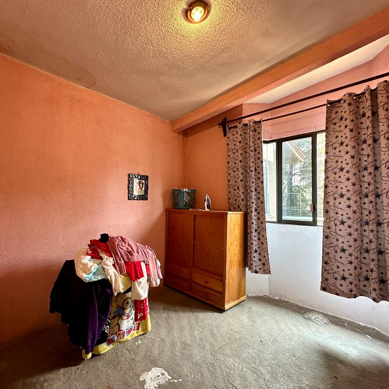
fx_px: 216
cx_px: 167
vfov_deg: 84.0
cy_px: 198
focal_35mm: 17
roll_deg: -0.4
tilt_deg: +2.3
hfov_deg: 83.5
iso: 160
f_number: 2.2
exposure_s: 1/60
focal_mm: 2.22
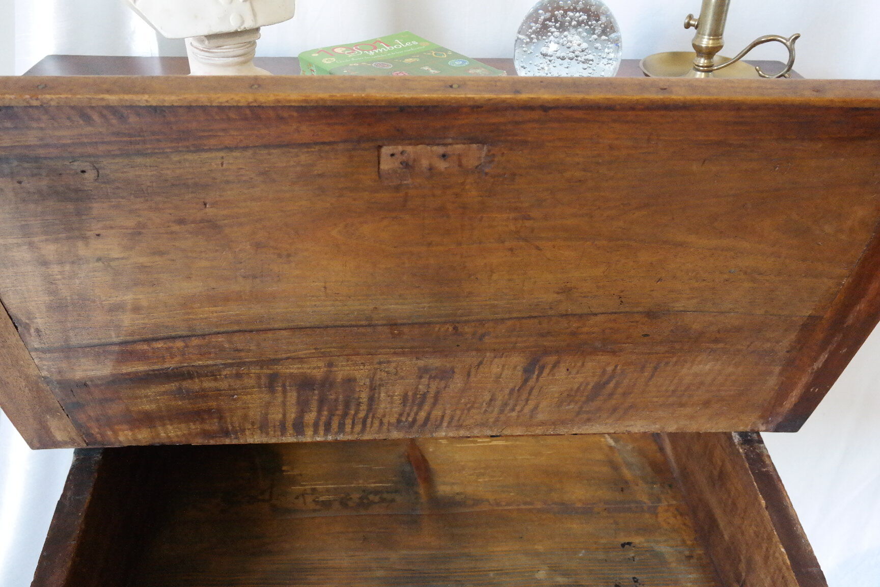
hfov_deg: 61.9
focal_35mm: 30
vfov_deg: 43.6
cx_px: 440
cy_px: 294
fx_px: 733
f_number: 5
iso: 3200
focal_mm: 20
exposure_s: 1/30
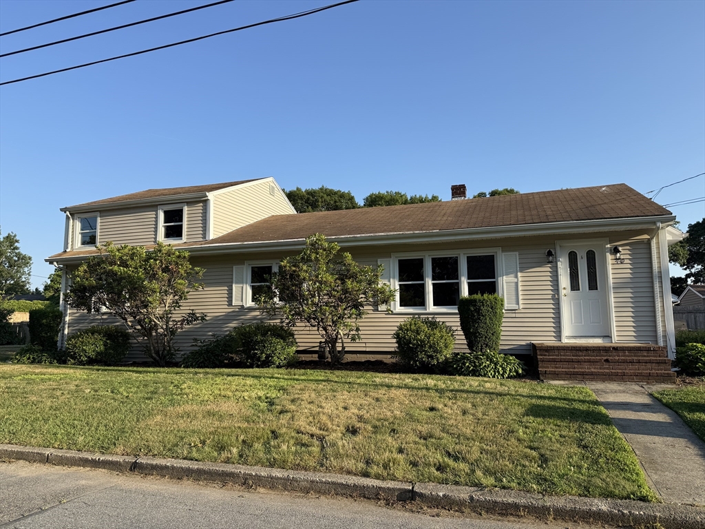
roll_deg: +0.2
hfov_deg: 71.6
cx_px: 352
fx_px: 489
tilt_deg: +6.9
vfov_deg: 56.8
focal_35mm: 24
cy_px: 264
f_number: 1.78
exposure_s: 1/2110
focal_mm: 6.76
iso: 80
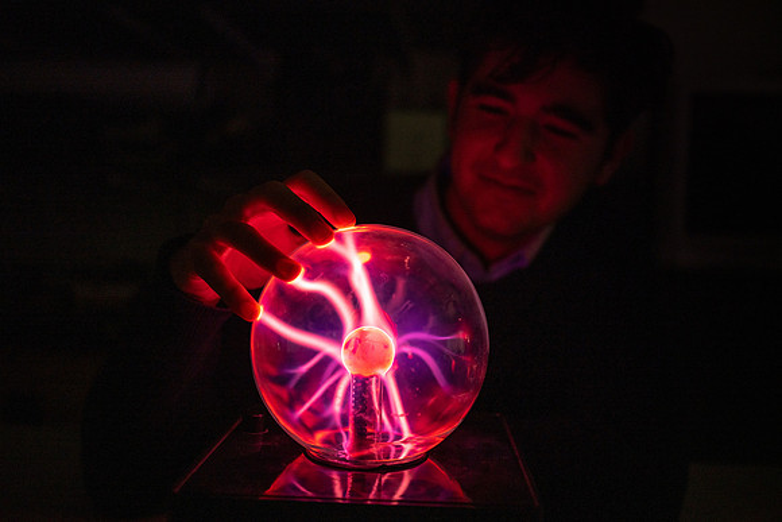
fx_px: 760
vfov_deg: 37.9
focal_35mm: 35
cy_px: 261
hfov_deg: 54.4
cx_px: 391
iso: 320
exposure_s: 1/20
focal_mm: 35
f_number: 2.8
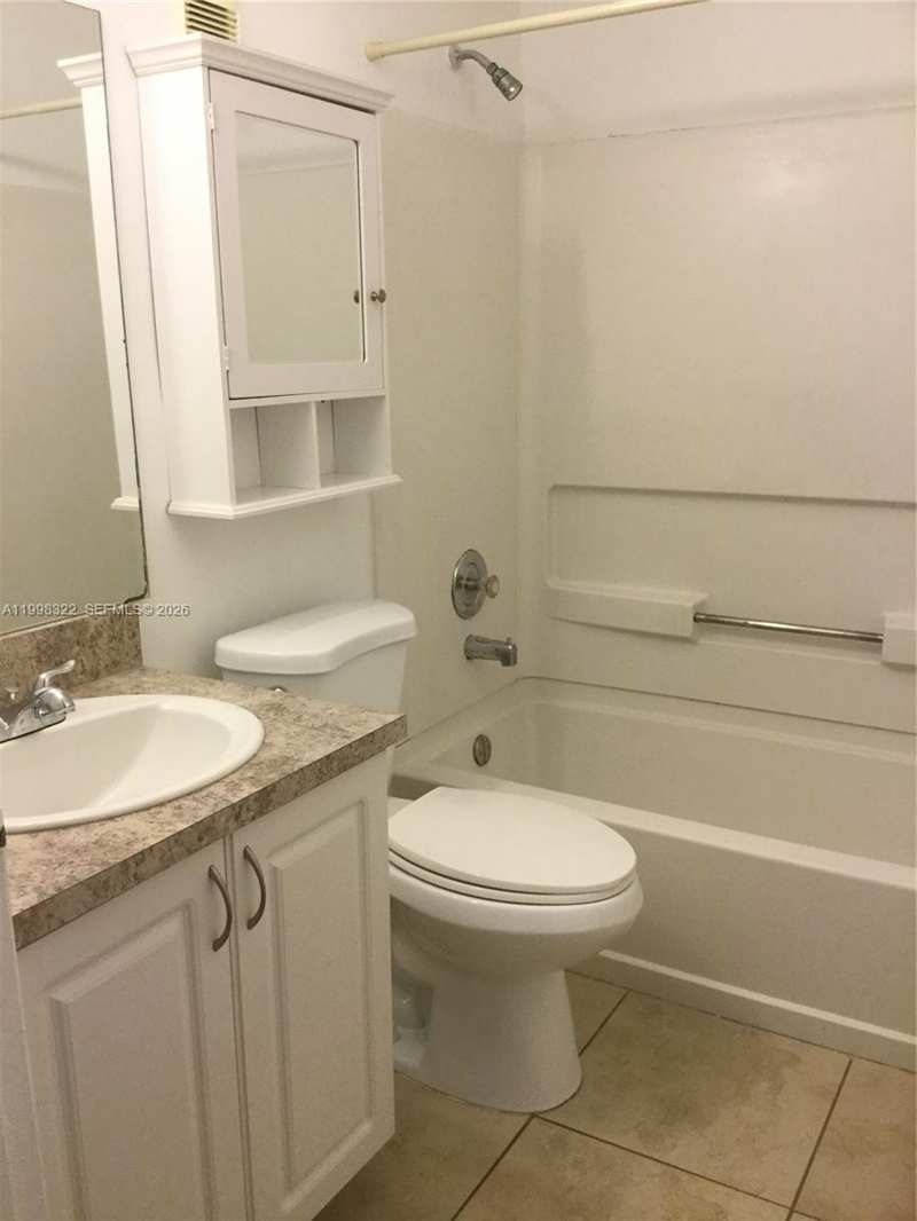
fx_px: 1095
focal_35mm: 31
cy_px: 610
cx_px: 458
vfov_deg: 58.3
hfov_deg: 45.5
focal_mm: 3.3
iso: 40
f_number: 2.4
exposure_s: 1/30
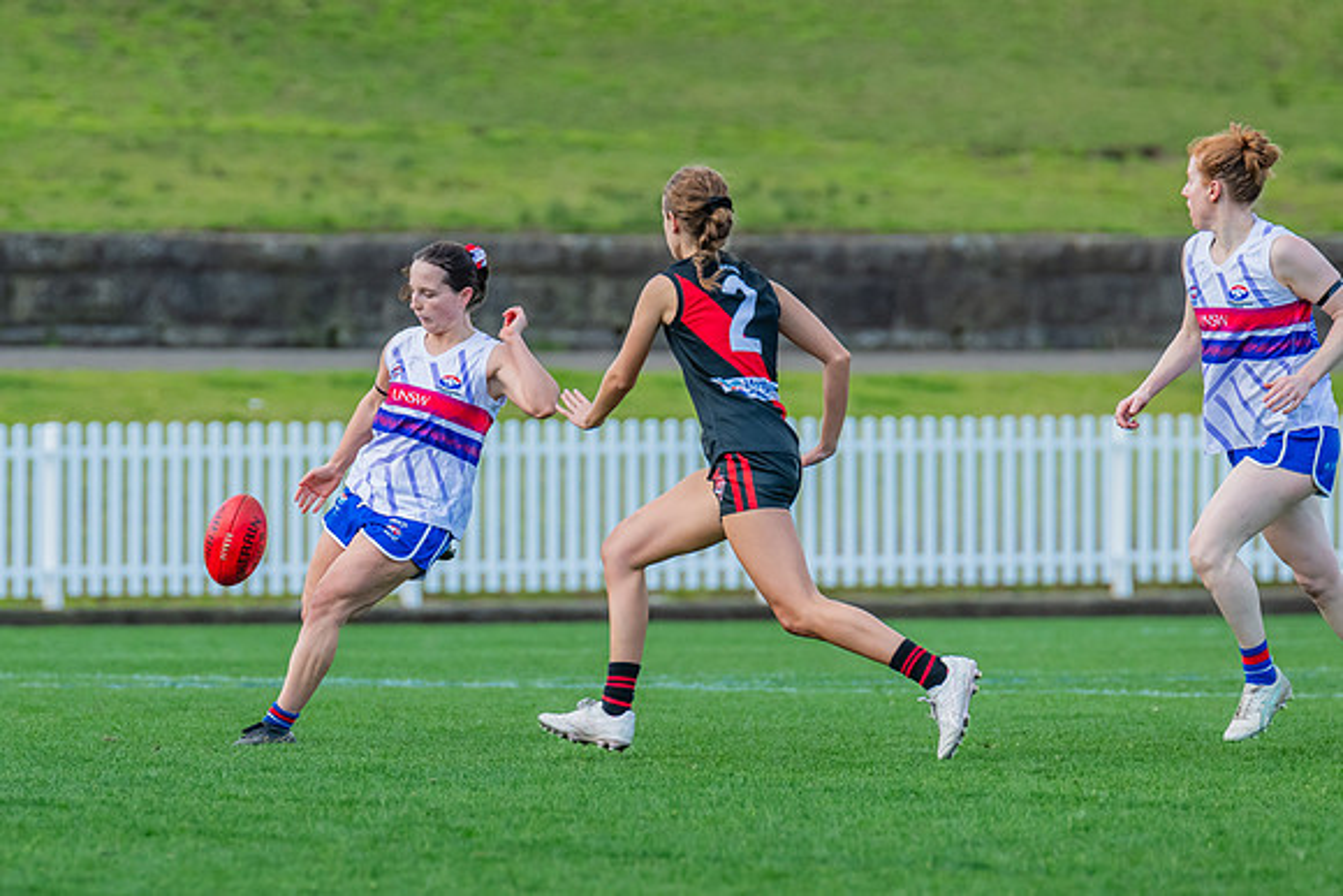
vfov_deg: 2.4
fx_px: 21755
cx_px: 353
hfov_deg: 3.5
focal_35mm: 583
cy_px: 473
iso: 800
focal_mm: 380
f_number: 6.3
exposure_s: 1/1250
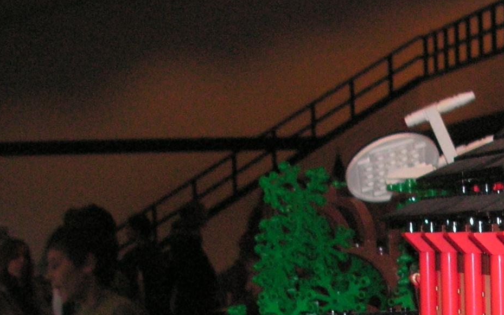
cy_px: 387
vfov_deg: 11.5
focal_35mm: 111
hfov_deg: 18.1
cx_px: 561
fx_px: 1525
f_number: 3.3
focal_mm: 6.3
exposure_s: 1/45
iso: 160
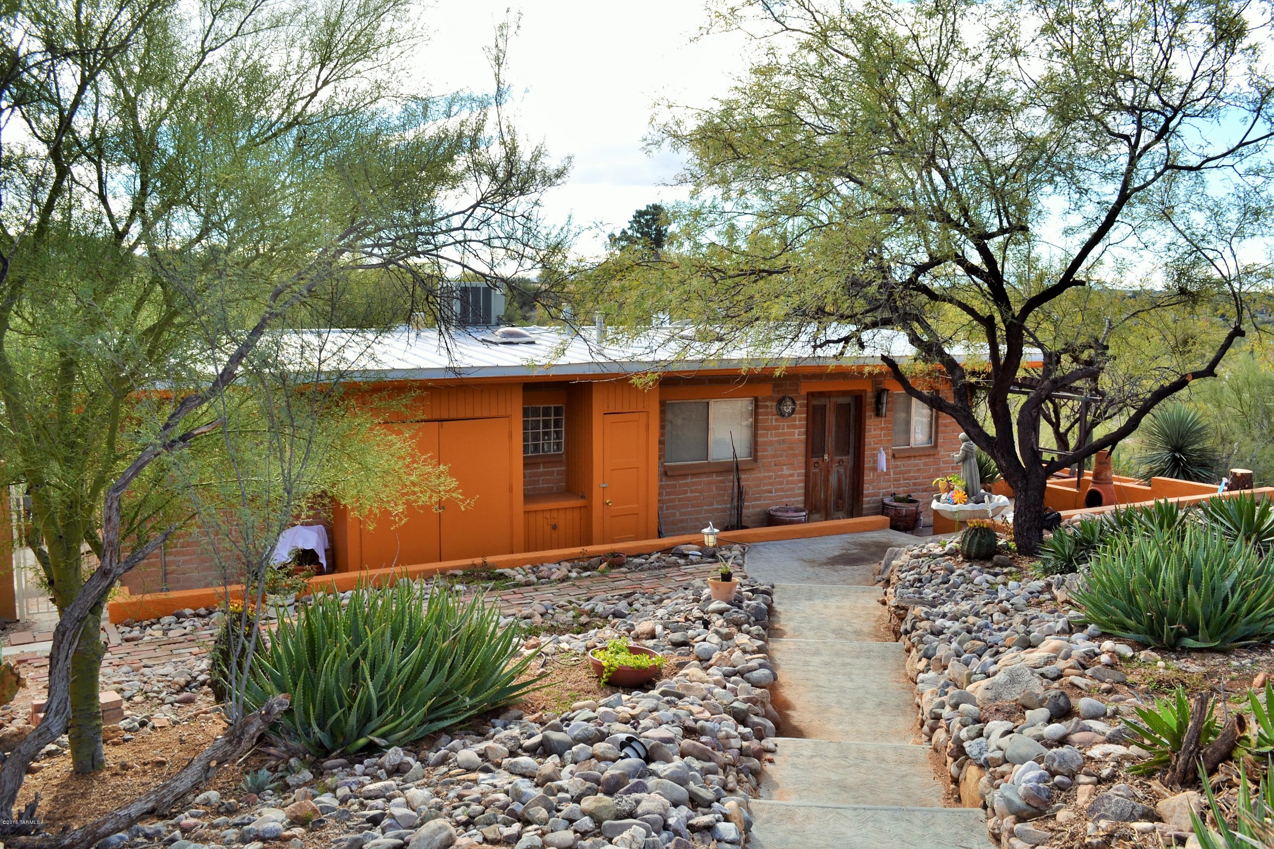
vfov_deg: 43.6
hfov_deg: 61.9
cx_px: 637
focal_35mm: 30
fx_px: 1062
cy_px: 424
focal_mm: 20
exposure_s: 1/160
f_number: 8
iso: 100
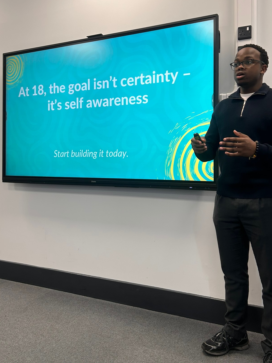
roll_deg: -0.7
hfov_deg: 42.9
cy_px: 151
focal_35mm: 33
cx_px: 146
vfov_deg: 55.1
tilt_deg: +2.0
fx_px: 346
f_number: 1.5
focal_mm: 5.7
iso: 64
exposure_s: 1/100
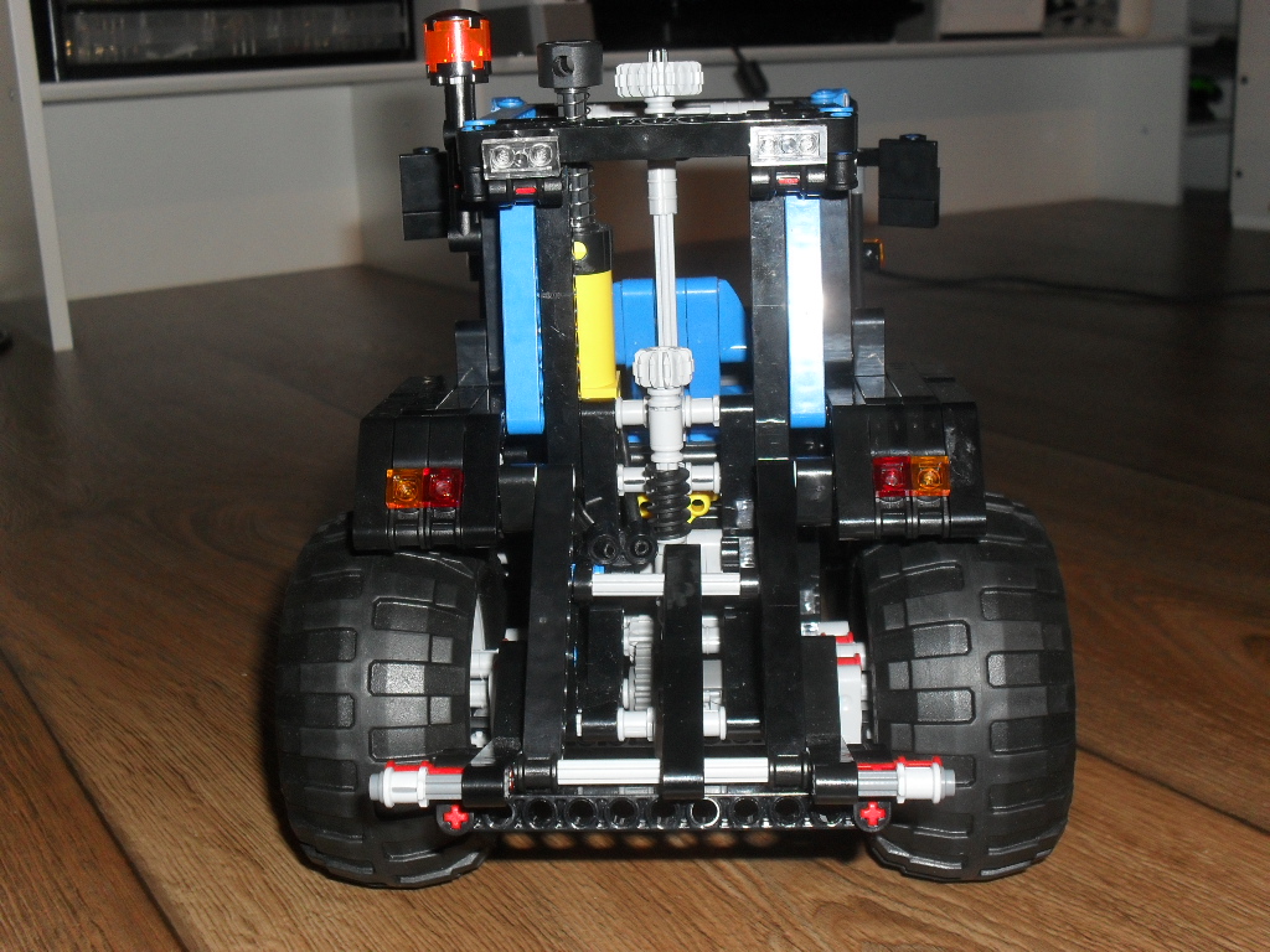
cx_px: 635
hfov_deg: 44.8
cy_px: 476
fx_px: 1541
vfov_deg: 34.3
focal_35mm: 42
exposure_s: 1/45
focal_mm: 7.5
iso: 200
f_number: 3.6
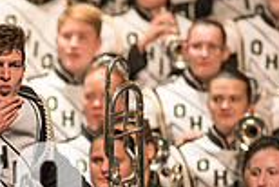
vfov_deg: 1.2
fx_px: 8742
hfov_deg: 1.8
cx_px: -54
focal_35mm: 1127
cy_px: 228
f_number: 2.8
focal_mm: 300
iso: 4000
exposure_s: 1/500
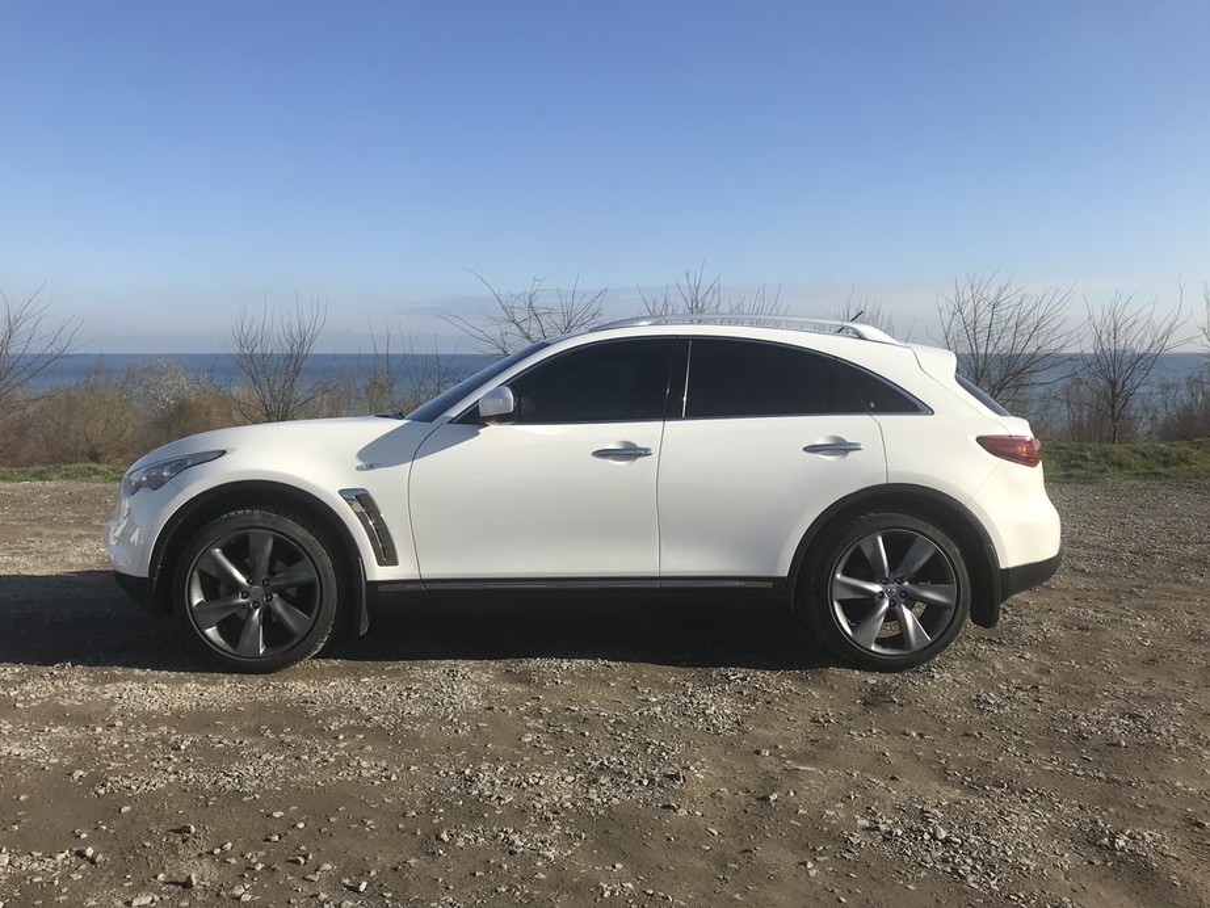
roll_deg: -0.3
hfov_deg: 63.4
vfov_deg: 49.8
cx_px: 605
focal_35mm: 28
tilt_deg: -5.2
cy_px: 454
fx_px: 979
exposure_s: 1/2398
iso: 20
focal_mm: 3.99
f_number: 1.8
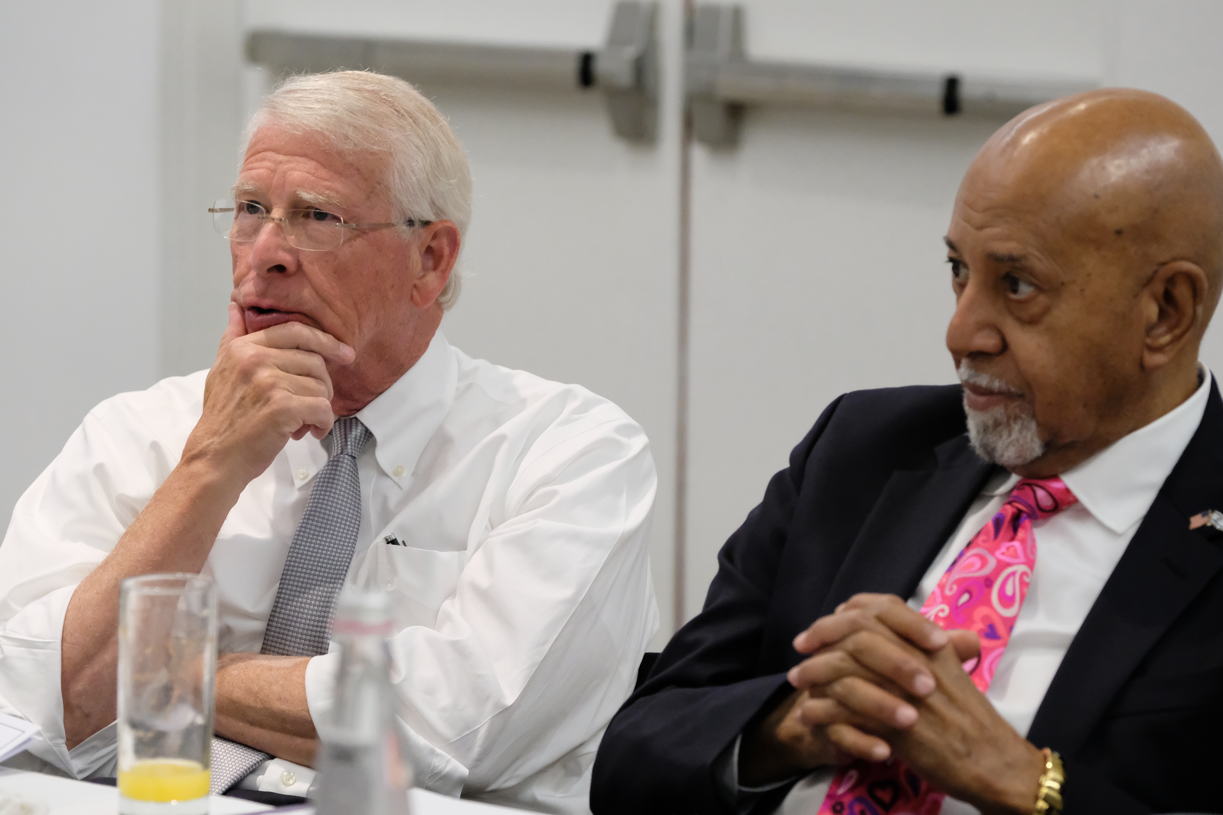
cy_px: 398
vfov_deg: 8.6
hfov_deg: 12.9
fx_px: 5401
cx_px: 626
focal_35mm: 159
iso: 6400
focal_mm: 98.2
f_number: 4
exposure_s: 1/110
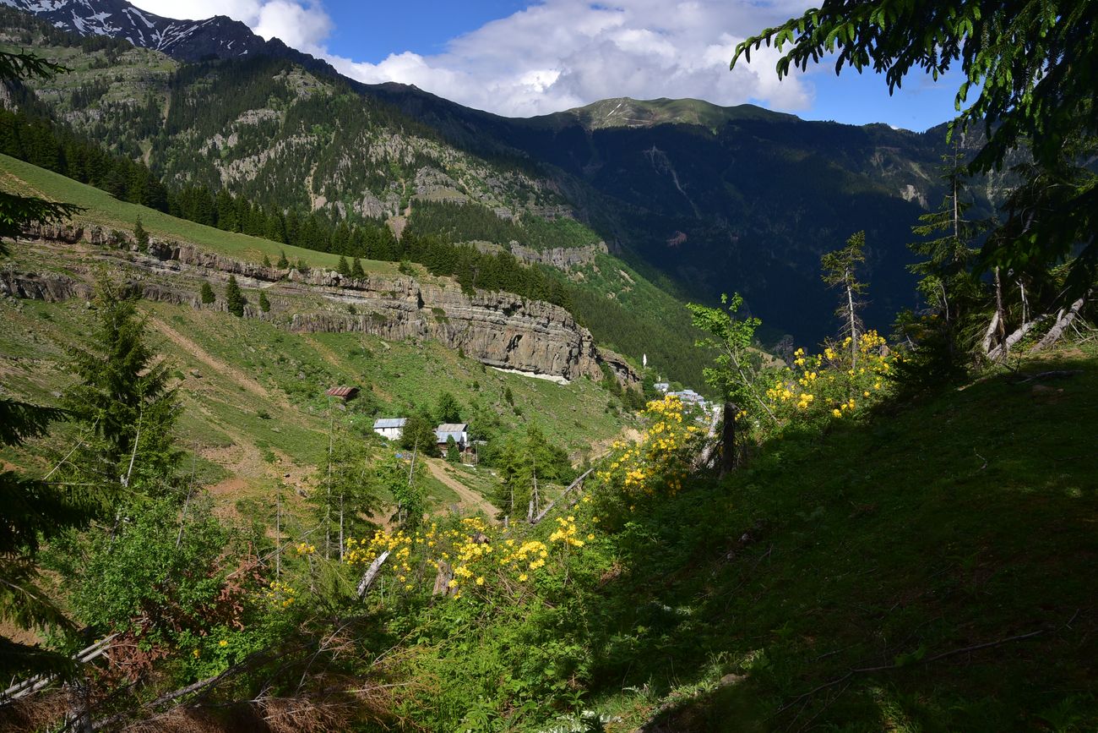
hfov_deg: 39.6
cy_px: 366
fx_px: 1525
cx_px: 549
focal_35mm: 50
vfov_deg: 27.0
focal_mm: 50
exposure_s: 1/125
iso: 200
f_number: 18
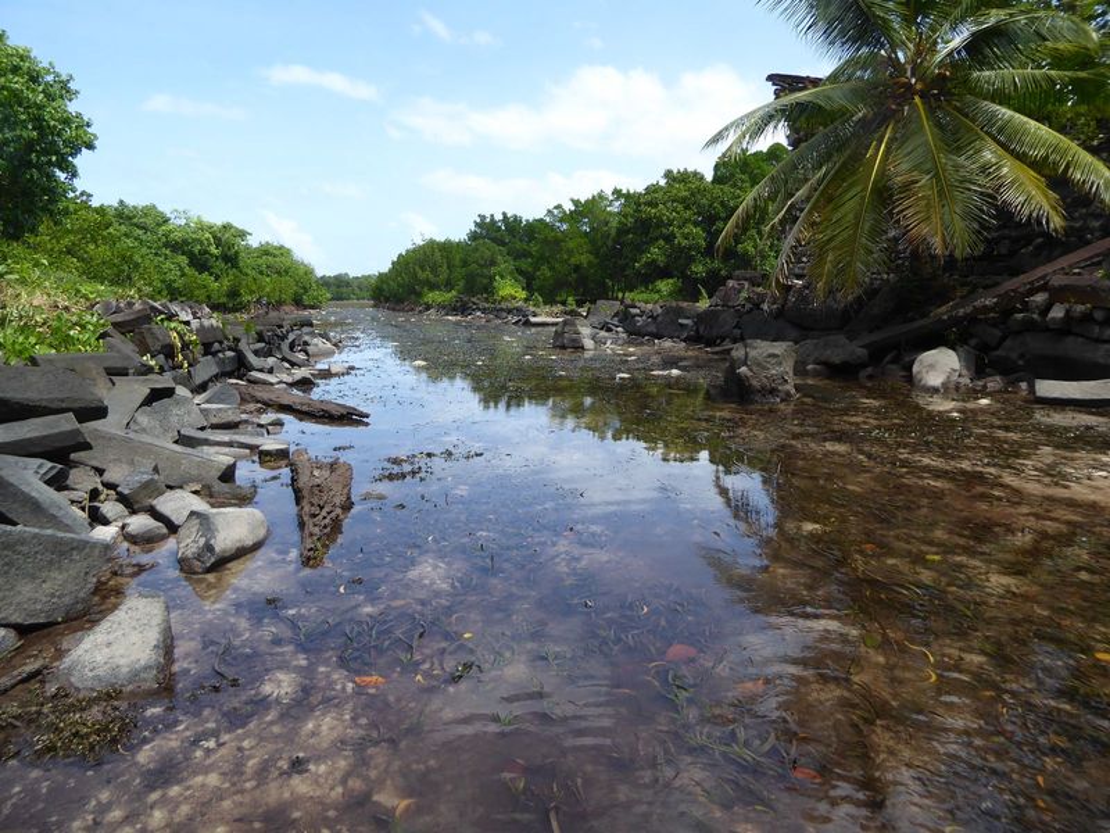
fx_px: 802
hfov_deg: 69.4
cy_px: 416
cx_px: 555
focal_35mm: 25
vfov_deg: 54.9
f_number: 3.3
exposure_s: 1/500
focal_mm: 4.3
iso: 80
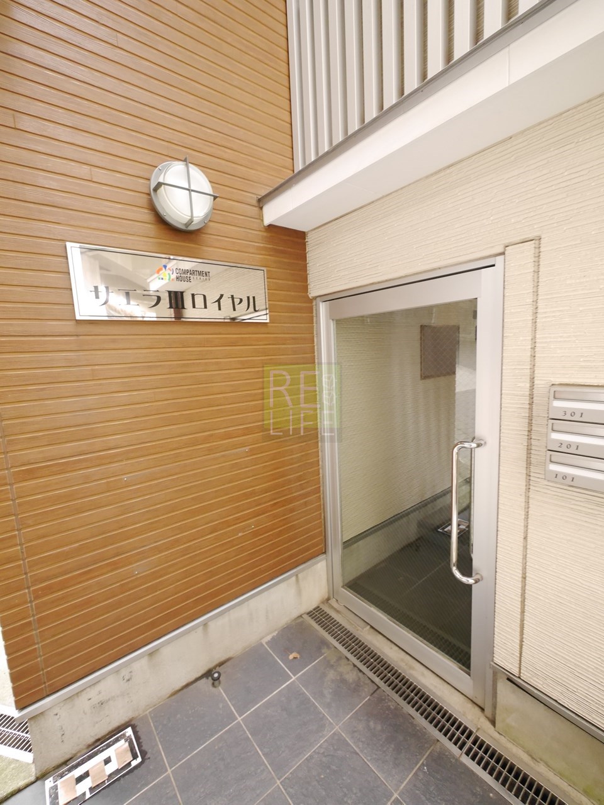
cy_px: 402
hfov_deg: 78.1
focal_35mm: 16
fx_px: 372
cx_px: 302
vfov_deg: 94.5
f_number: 4
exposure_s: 1/60
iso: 1600
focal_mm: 8
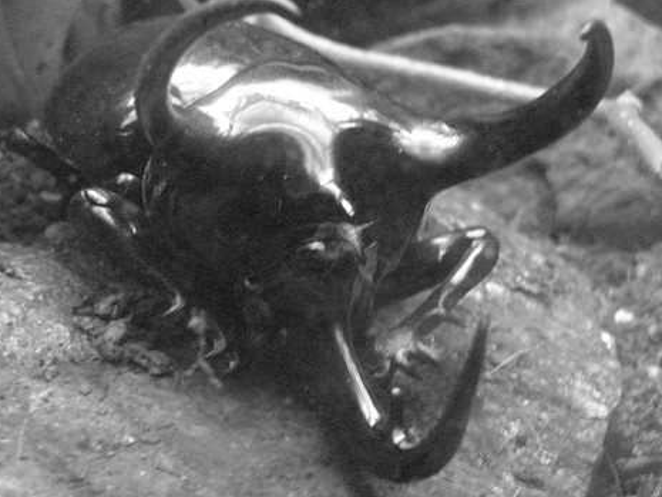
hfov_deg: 15.0
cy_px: 239
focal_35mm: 131
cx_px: 323
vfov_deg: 11.3
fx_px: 2506
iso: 800
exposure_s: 1/2.6
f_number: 4.7
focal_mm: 17.1
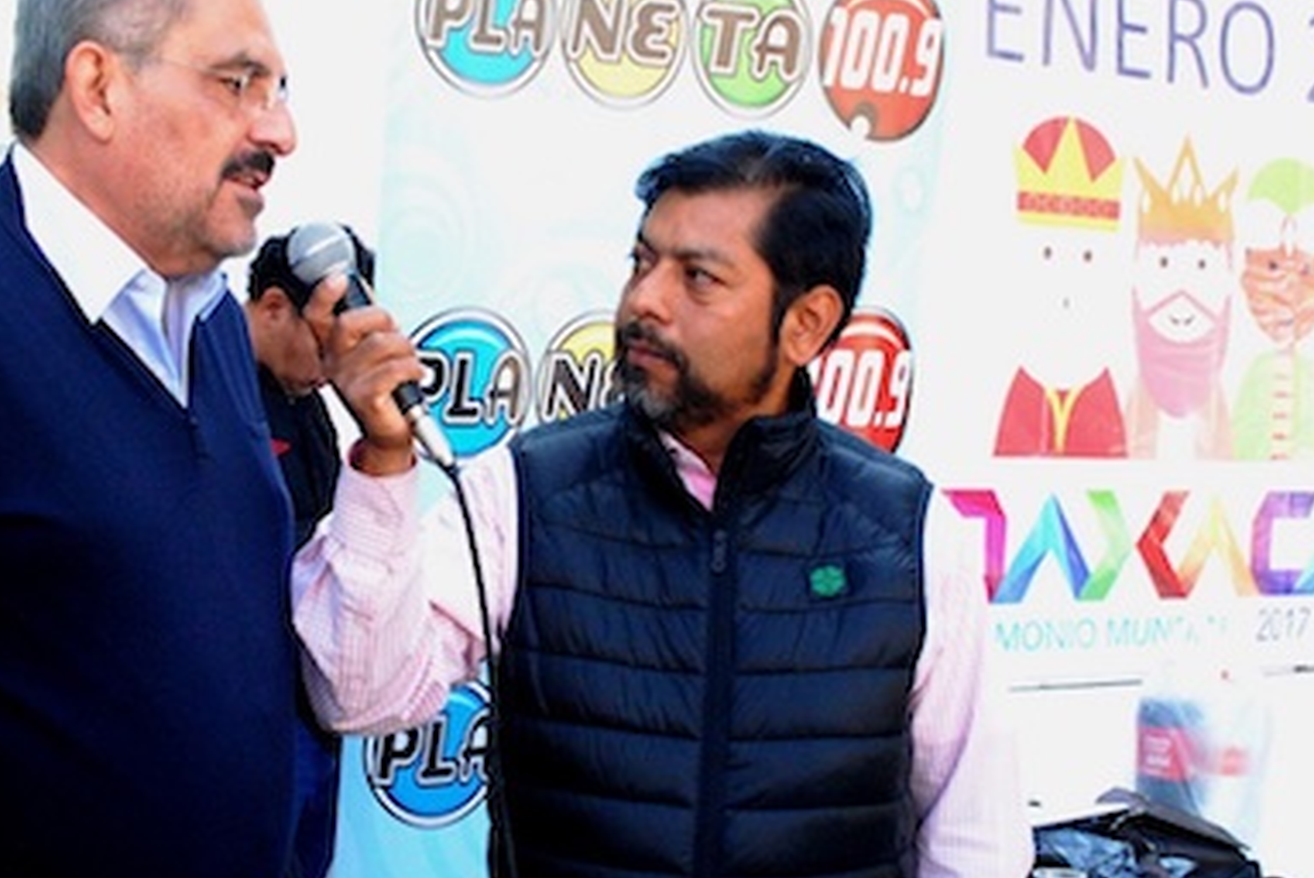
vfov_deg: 19.8
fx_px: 2520
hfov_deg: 29.1
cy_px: 364
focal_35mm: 69
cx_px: 463
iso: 1600
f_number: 8
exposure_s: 1/250
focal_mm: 22
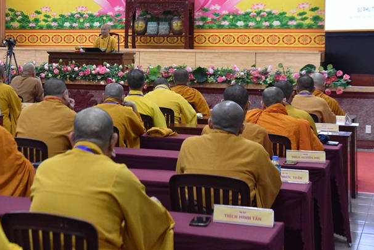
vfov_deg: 17.4
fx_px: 810
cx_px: 68
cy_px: 48
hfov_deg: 25.5
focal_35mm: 78
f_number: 4
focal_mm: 46
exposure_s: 1/160
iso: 4000
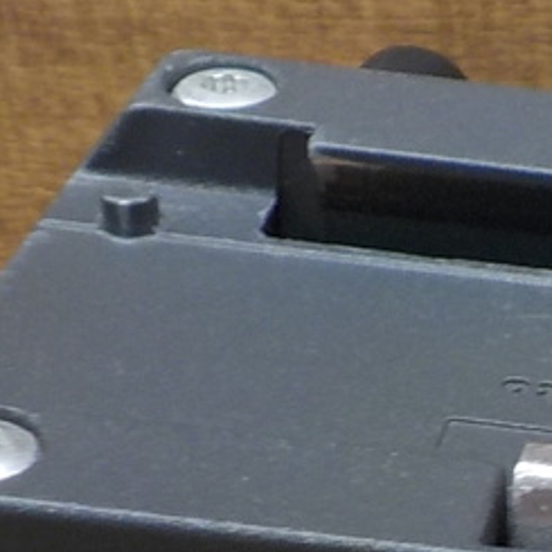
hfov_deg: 12.7
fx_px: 2345
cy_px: 737
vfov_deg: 12.9
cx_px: 829
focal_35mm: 130
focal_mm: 4.1
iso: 125
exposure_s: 1/30
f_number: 3.3
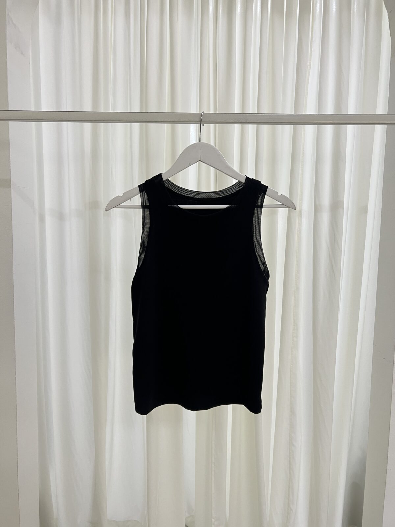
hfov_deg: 53.1
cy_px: 264
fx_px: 396
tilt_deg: -5.6
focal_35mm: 26
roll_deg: -0.4
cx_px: 198
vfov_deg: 67.3
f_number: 1.5
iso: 80
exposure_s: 1/50
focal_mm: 5.7
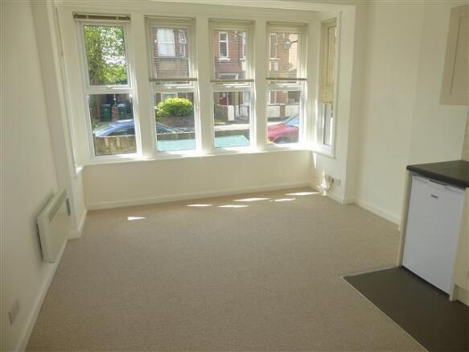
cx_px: 234
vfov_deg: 56.8
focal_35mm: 24
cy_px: 176
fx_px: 325
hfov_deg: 71.6
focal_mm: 4.3
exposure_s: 1/160
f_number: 4
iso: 100
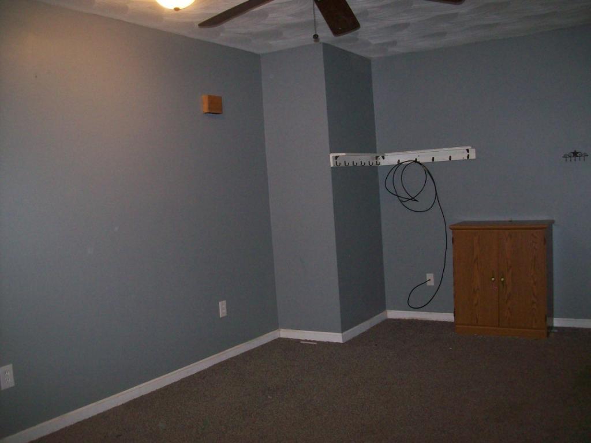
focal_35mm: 36
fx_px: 615
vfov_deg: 39.7
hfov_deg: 51.4
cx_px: 296
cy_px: 222
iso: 200
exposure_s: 1/64
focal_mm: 6
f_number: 2.7
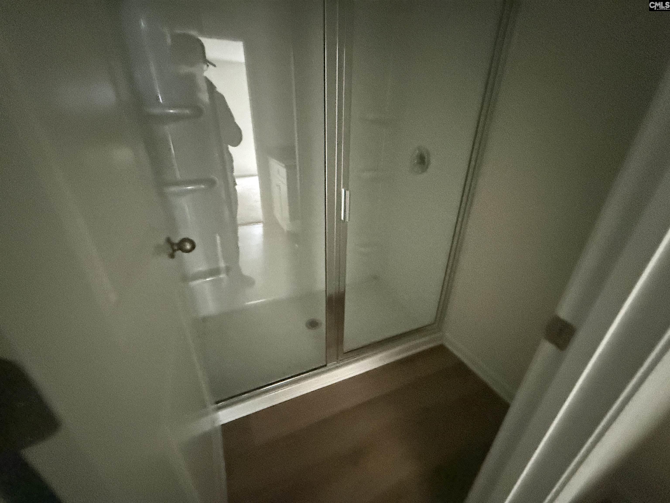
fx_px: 271
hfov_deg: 102.1
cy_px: 252
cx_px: 335
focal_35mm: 14
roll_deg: -0.5
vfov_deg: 85.7
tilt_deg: -25.2
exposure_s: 1/15
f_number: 2.2
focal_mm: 2.22
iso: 3200
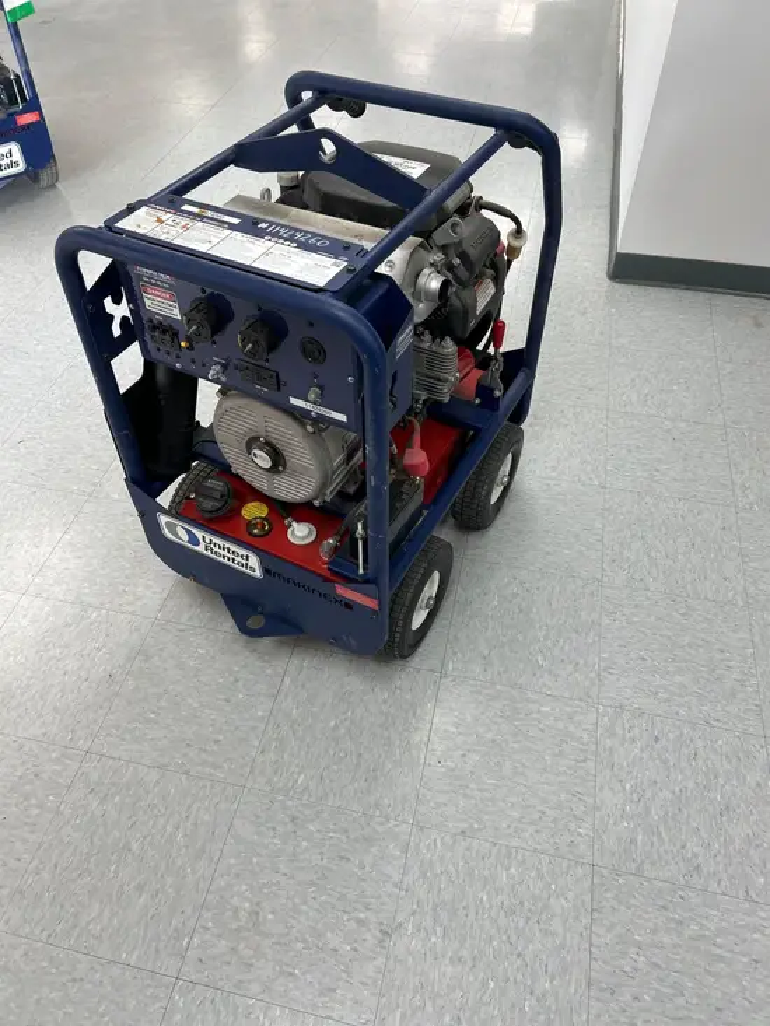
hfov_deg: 53.1
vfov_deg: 67.3
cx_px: 385
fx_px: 771
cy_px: 513
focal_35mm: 26
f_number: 1.5
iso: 100
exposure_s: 1/120
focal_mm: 5.7
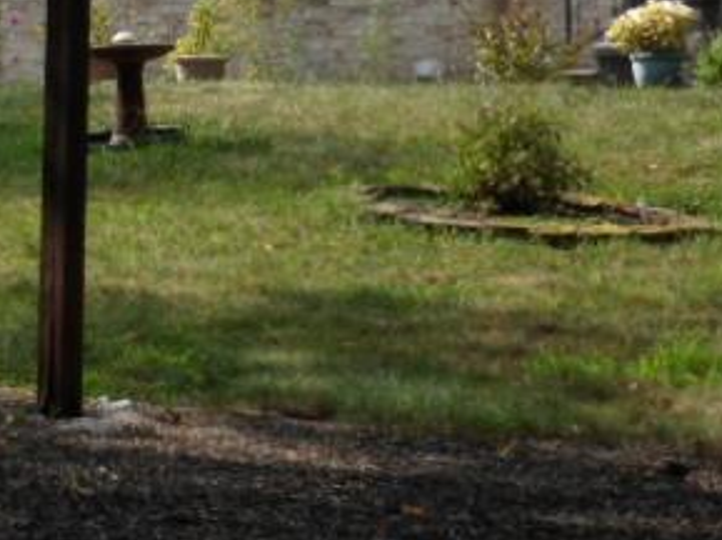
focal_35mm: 149
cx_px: 17
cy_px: -55
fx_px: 3104
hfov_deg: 13.1
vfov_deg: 9.8
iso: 120
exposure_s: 1/500
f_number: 4.2
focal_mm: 7.8
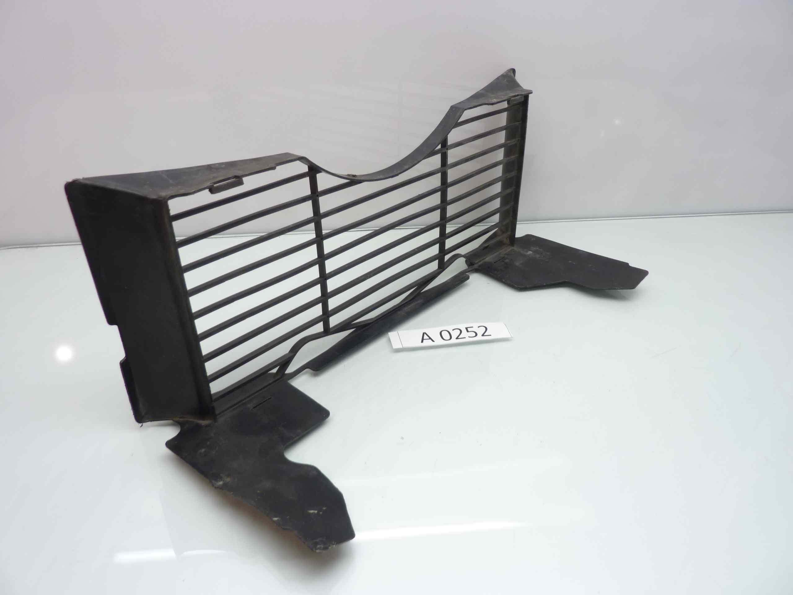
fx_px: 573
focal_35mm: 25
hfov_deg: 69.4
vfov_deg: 54.9
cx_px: 396
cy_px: 298
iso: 80
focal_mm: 4.1
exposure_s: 1/13
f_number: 3.3
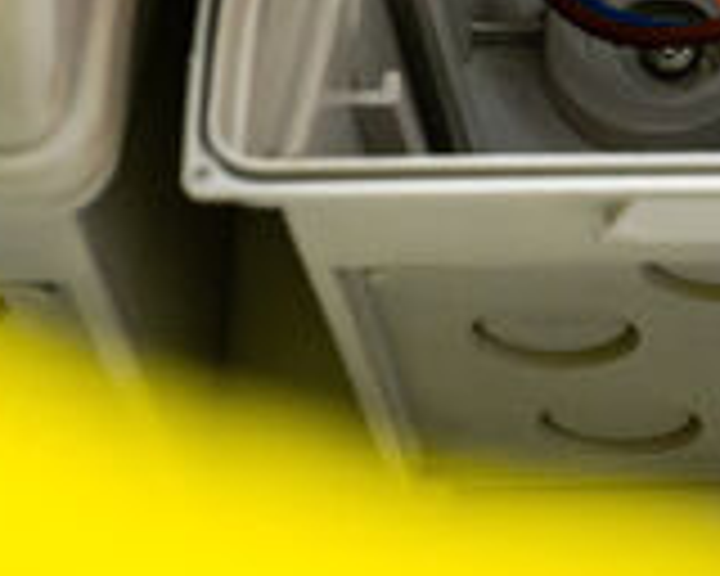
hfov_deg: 6.3
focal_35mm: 302
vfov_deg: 5.1
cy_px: -432
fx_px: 6435
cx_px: 1368
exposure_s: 1/125
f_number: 5.6
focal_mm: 52
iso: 3200
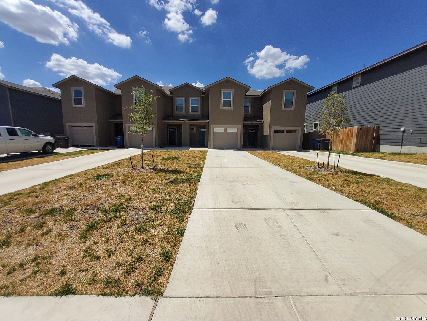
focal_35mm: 13
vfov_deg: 89.9
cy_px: 160
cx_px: 214
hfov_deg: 106.2
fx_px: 160
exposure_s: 1/2635
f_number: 2.2
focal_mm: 1.13
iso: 50
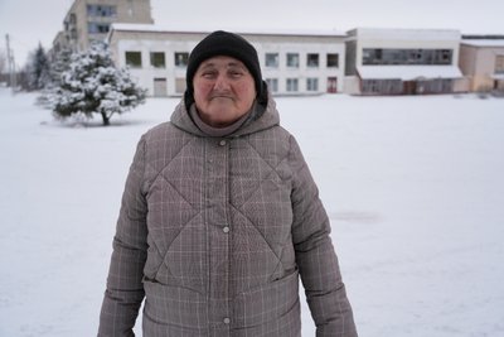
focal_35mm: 34
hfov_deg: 55.8
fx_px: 476
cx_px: 252
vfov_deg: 38.9
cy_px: 168
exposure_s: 1/250
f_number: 4
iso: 100
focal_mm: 34
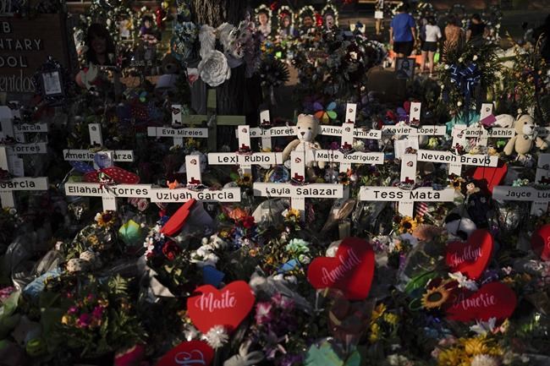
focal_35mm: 35
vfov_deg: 37.8
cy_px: 183
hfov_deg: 54.4
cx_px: 275
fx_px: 535
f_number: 1.6
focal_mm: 35
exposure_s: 1/32000
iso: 100
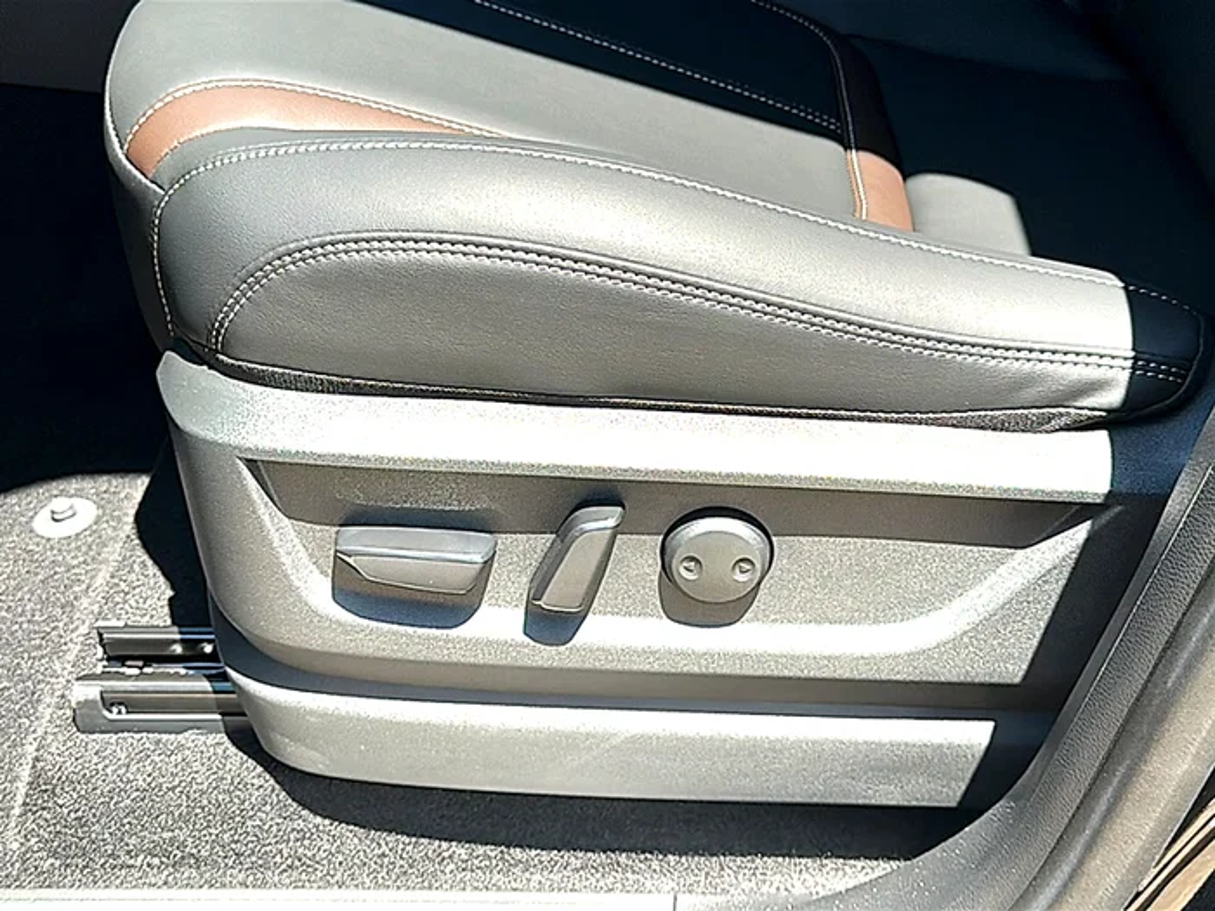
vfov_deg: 36.0
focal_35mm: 40
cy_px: 456
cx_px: 608
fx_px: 1404
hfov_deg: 46.8
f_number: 1.78
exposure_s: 1/686
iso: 80
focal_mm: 6.86
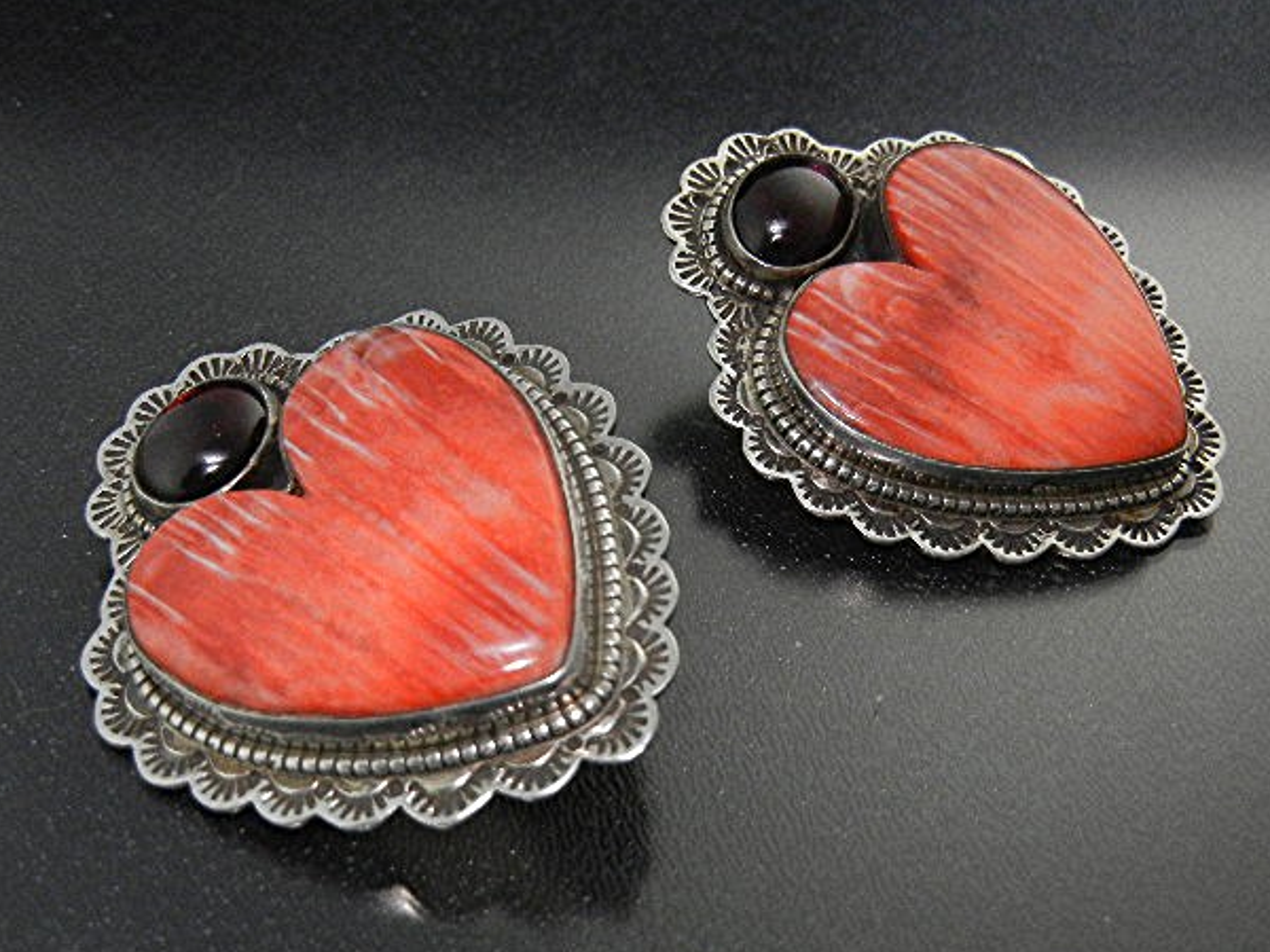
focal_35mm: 48
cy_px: 504
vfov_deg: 30.3
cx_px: 610
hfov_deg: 39.7
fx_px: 1761
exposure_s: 1/30
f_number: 7.6
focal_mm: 8.1
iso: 800
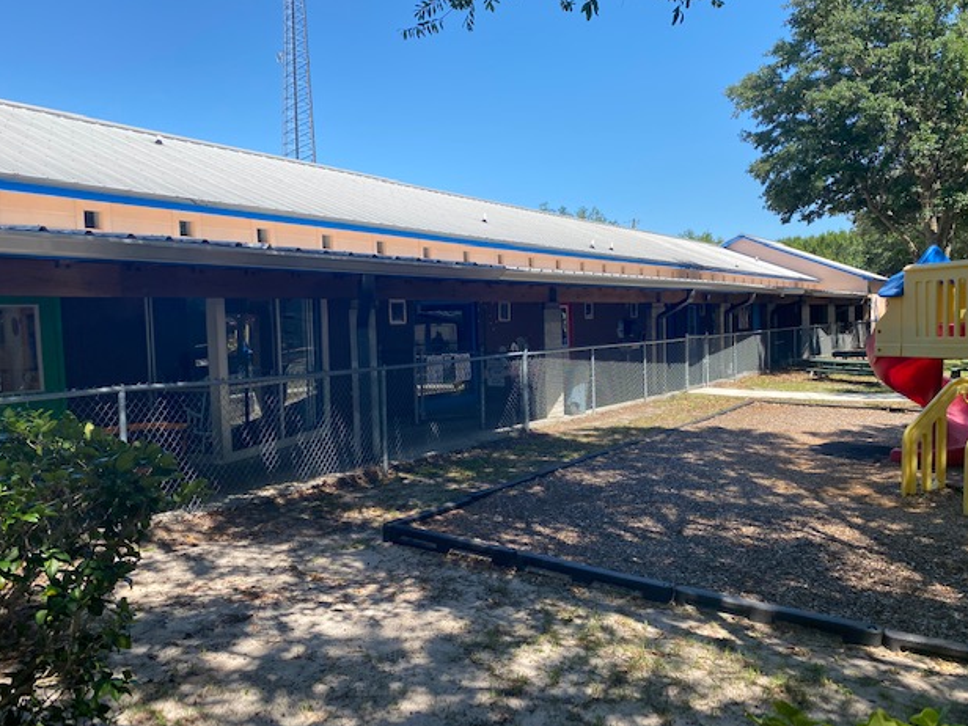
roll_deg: +1.9
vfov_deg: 51.3
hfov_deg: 65.3
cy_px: 372
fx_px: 755
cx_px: 489
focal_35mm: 27
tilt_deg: -3.4
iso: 32
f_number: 1.8
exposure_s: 1/1395
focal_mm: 4.25
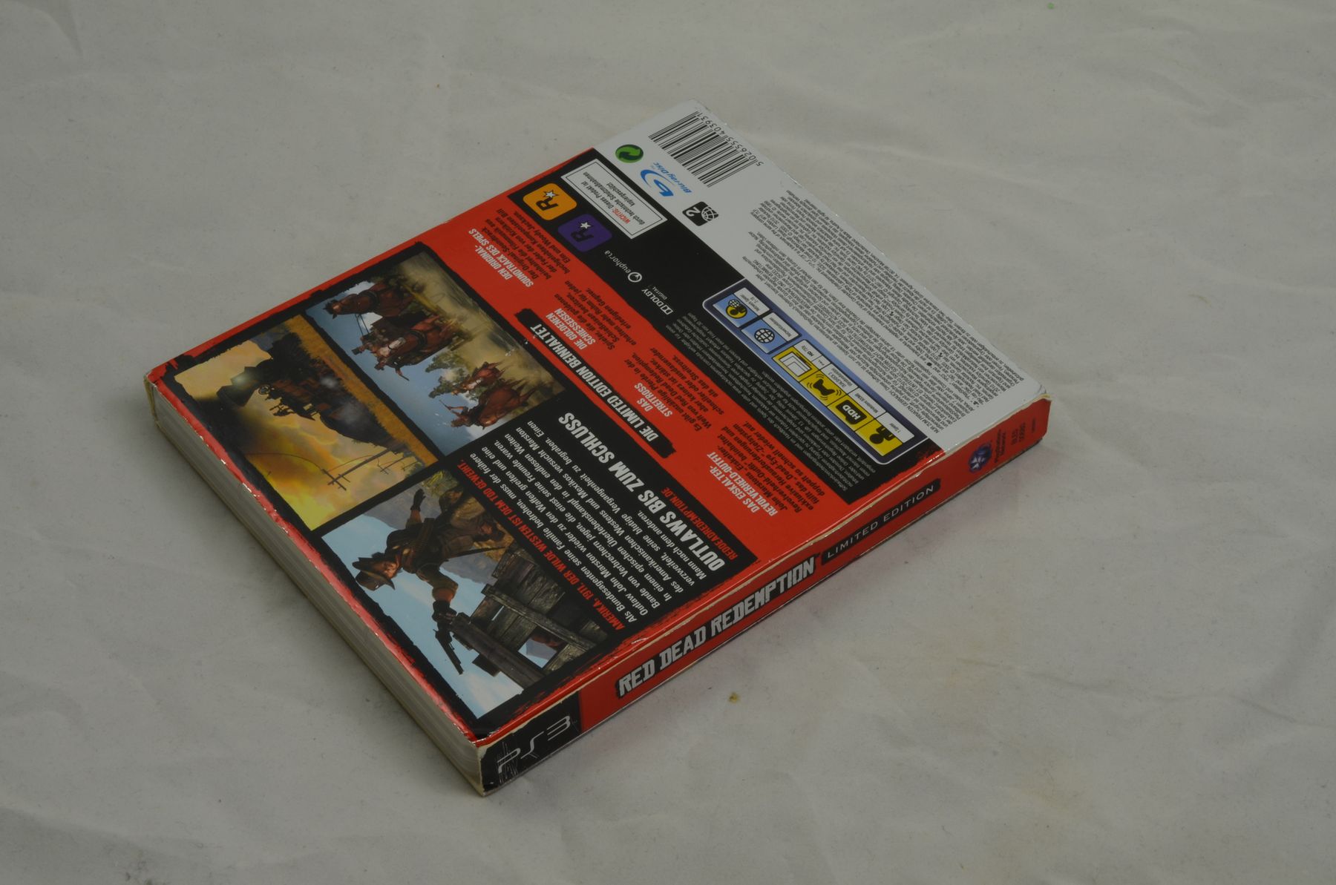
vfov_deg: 22.5
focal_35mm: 60
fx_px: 2223
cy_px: 442
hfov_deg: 33.5
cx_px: 668
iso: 100
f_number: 20
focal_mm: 40
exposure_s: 1/2.5
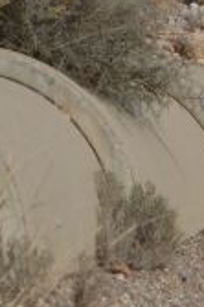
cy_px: 27
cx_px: 259
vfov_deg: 2.6
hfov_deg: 1.7
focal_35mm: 791
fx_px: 6737
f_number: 5.6
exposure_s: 1/1000
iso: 100
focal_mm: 110
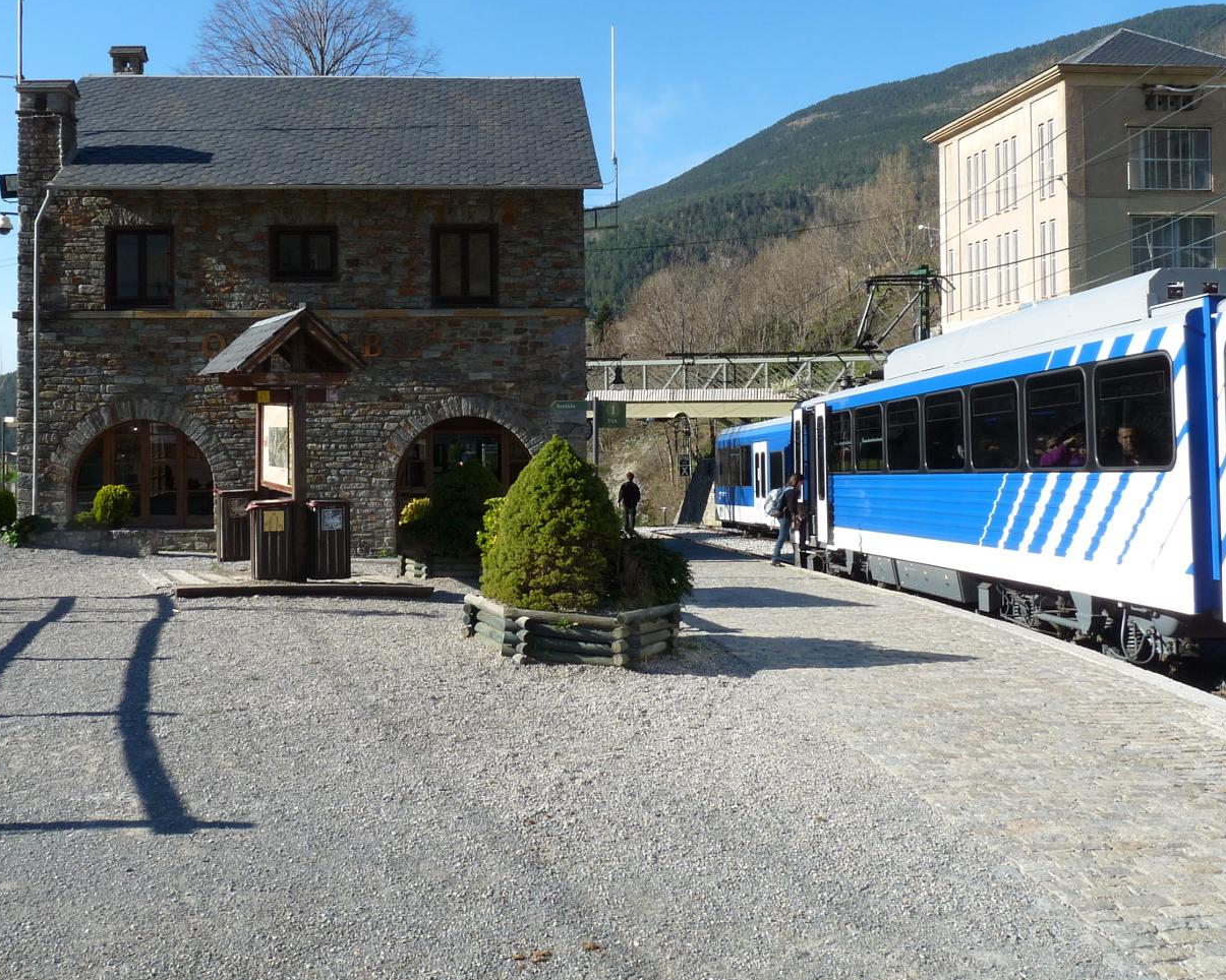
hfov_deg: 51.4
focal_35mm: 35
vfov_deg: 42.0
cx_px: 544
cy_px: 377
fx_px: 1270
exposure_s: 1/320
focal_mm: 4.8
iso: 100
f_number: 5.6
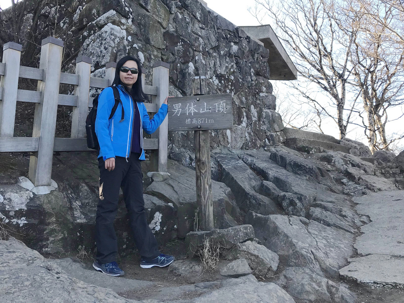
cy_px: 152
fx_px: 327
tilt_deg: +11.1
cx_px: 202
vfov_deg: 49.7
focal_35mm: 28
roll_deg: -1.3
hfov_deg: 63.4
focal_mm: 3.99
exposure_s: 1/424
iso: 20
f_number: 1.8
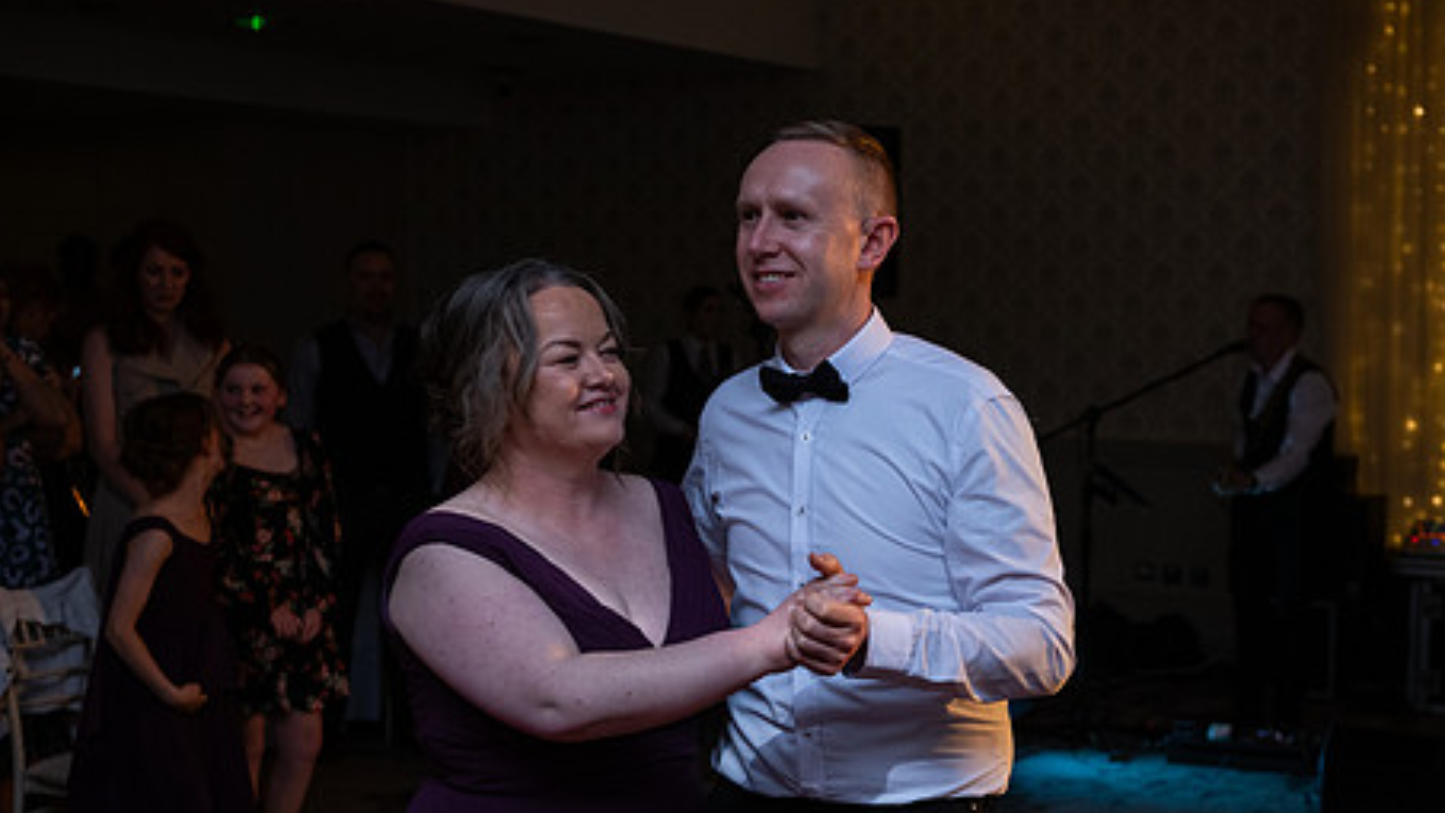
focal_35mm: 59
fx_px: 2261
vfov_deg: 20.3
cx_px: 842
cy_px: 547
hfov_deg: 35.4
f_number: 3.5
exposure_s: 1/160
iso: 1000
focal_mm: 44
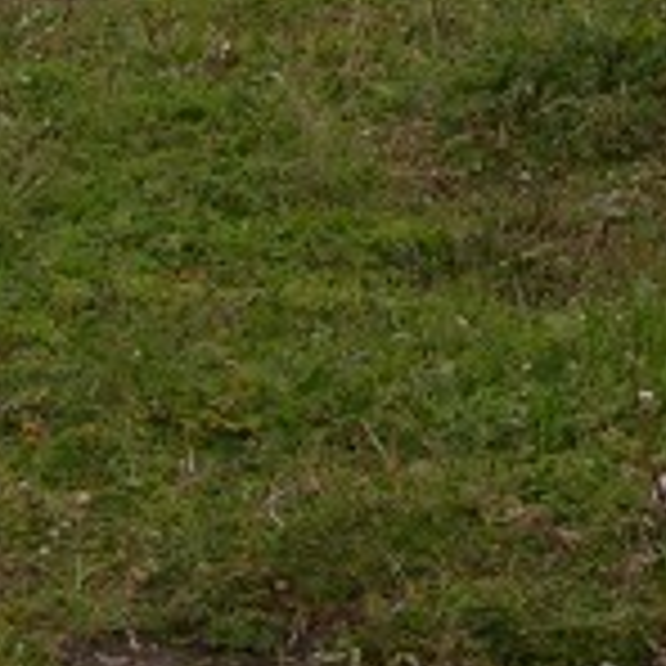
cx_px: 855
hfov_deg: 8.1
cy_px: -369
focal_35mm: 214
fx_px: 4658
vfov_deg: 8.0
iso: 50
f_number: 3.2
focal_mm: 8.9
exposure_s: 1/37.7
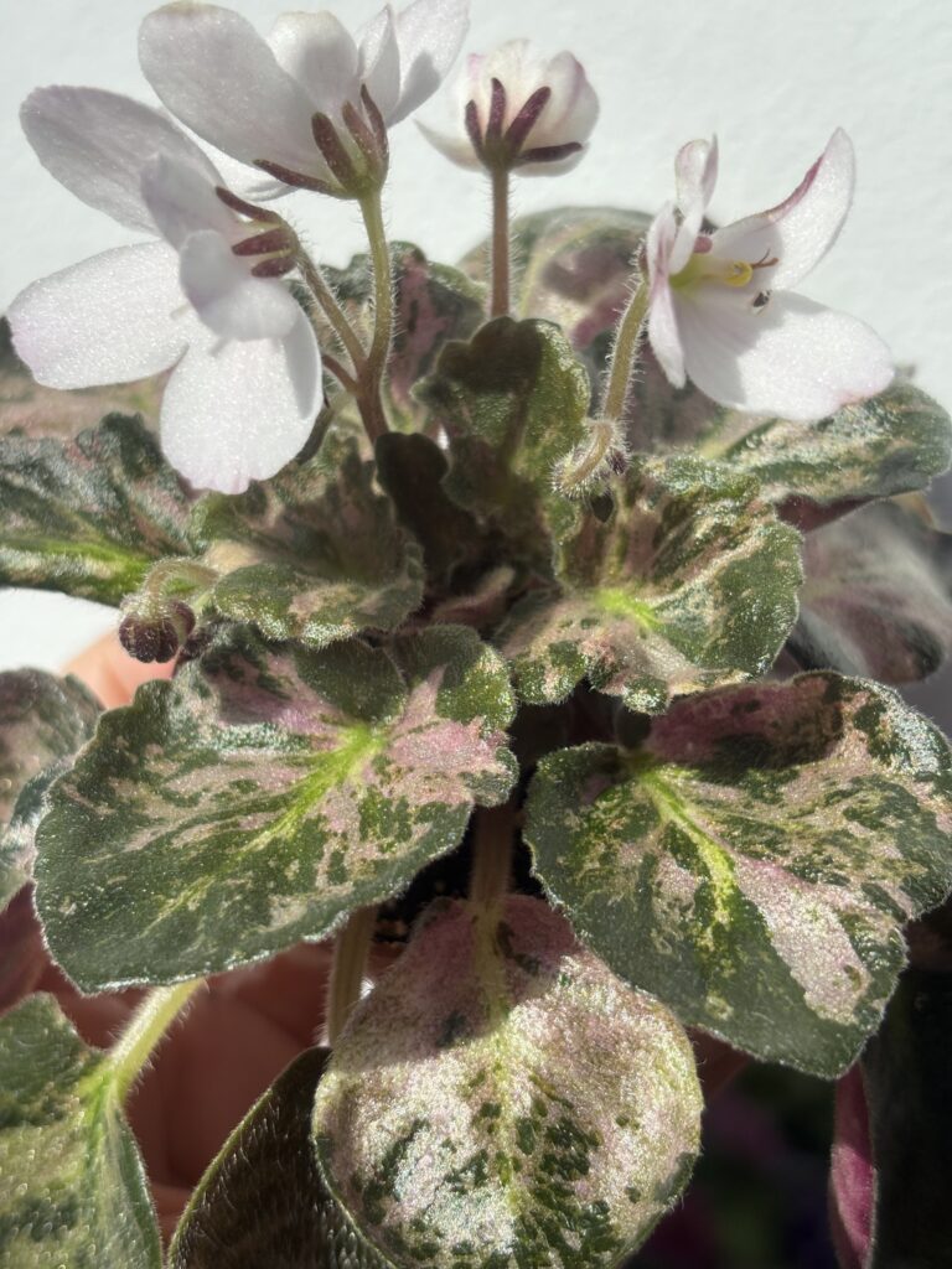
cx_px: 476
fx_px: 1907
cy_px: 634
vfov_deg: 36.8
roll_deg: -2.4
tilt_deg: -23.1
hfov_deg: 28.0
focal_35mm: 52
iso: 32
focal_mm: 5.96
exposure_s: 1/2545
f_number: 1.6
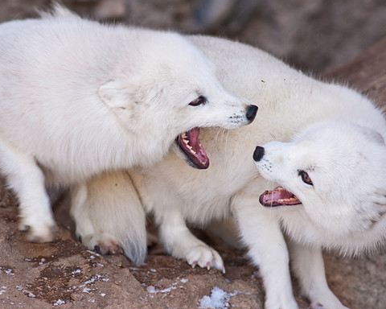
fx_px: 5826
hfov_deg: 3.8
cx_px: 169
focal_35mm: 510
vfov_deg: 3.0
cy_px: 154
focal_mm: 300
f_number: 3.5
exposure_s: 1/320
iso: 160
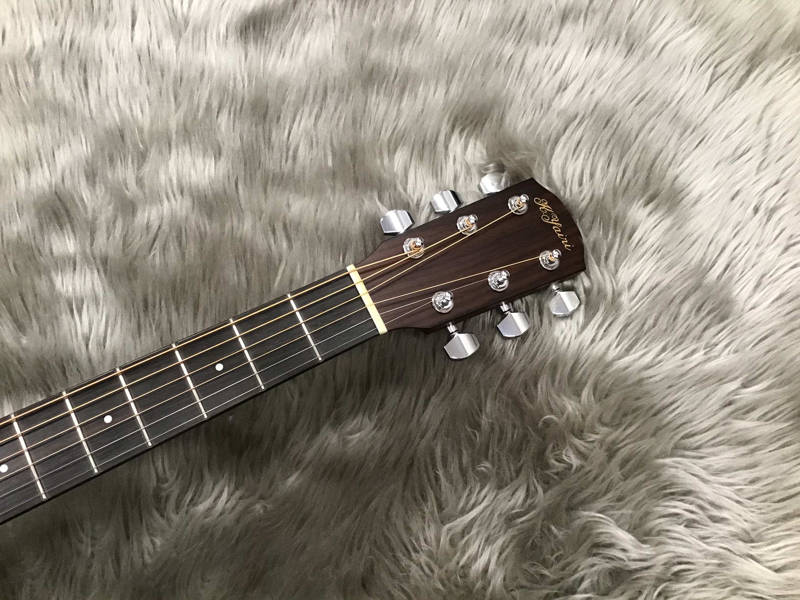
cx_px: 400
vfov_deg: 45.4
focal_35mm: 31
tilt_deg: -78.2
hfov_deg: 58.4
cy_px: 300
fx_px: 716
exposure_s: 1/30
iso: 125
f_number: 2.4
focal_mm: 3.3
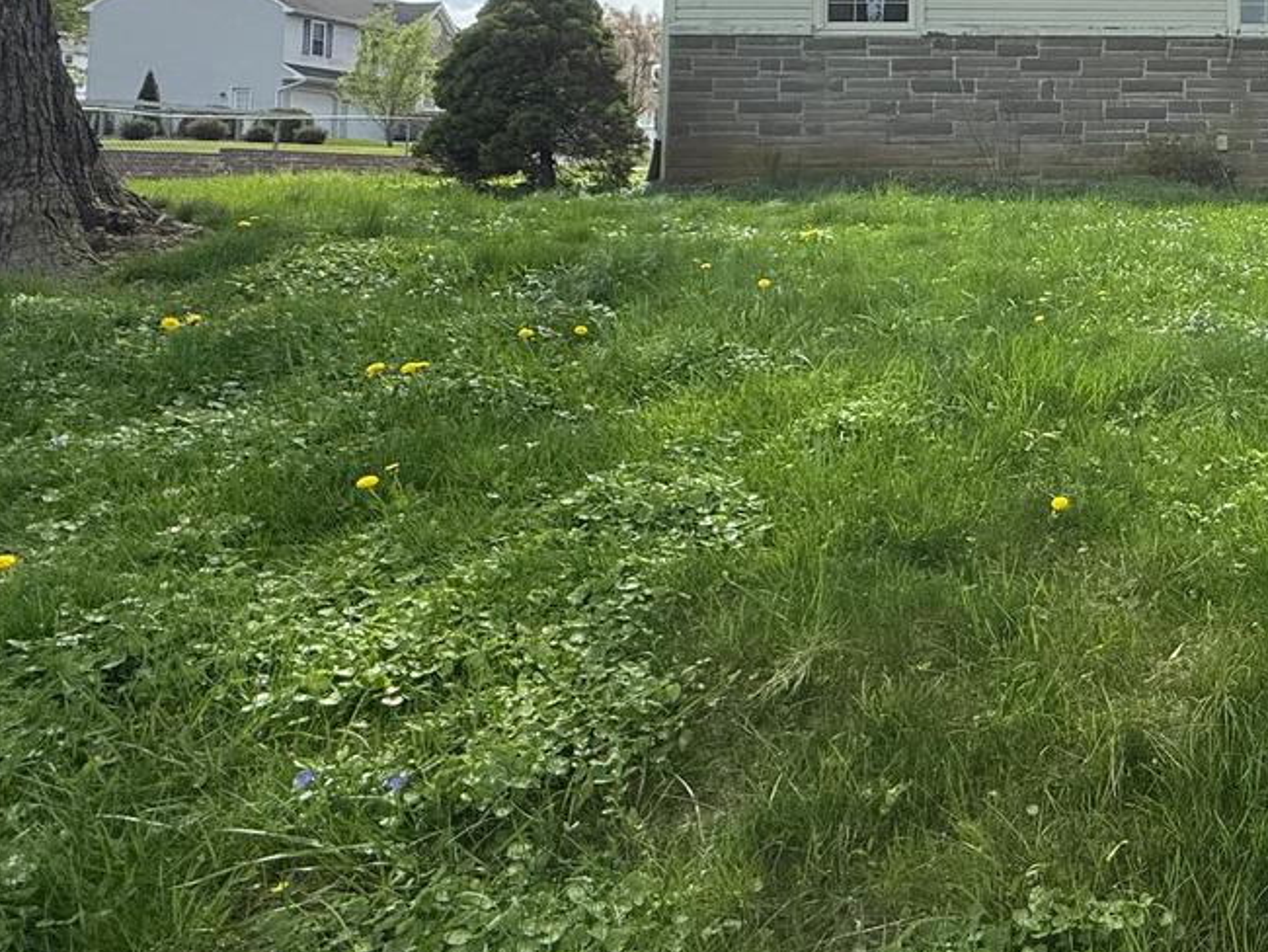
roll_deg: +0.0
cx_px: 1305
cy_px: 131
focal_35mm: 31
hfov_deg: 47.1
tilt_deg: +3.8
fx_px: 1136
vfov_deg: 42.4
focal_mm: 2.22
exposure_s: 1/1167
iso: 64
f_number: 2.2
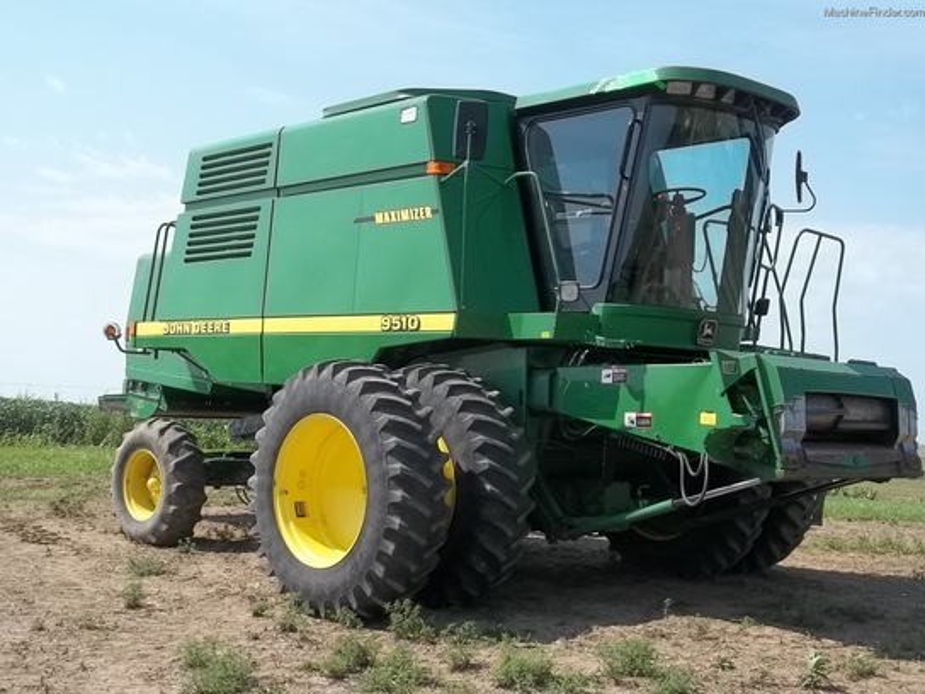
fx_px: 1229
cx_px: 462
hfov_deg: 41.2
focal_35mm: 46
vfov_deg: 31.5
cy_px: 347
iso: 64
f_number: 8.8
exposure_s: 1/125
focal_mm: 8.3
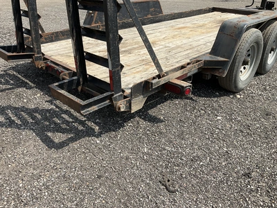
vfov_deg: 48.2
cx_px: 138
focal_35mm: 29
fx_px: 232
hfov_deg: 61.7
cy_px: 104
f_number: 1.8
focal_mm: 3
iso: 25
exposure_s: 1/1626
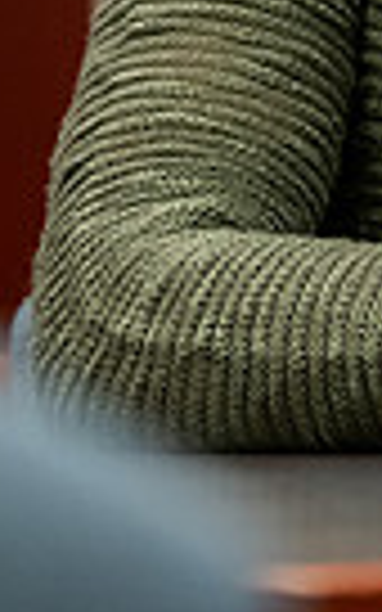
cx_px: 782
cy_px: -245
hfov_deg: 3.1
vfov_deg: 4.9
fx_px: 7113
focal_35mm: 427
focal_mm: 98
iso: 2000
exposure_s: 1/200
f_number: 2.8
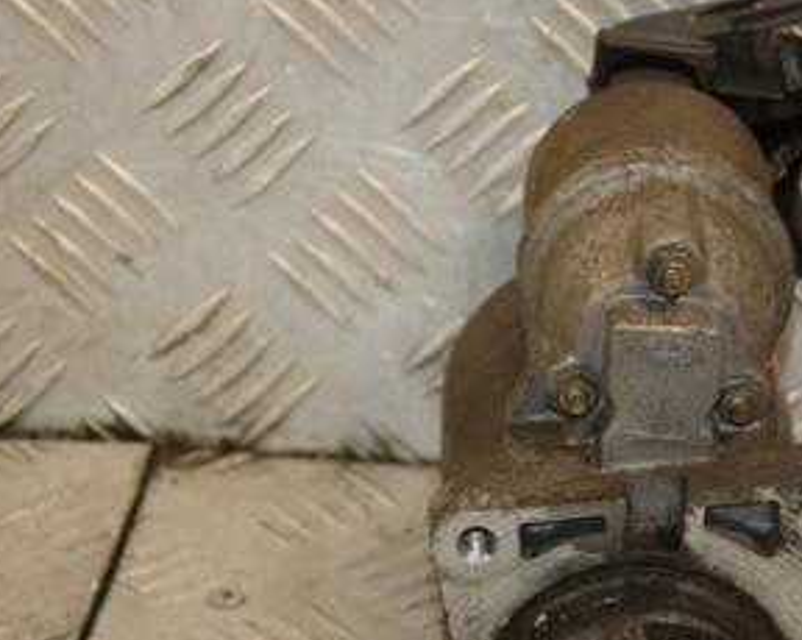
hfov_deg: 8.2
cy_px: 484
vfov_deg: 6.6
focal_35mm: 235
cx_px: 635
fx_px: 5574
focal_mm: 80
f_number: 5.3
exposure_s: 1/160
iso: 800
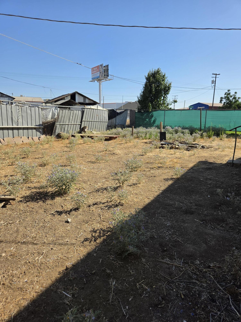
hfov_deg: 58.9
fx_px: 214
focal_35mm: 23
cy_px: 161
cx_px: 120
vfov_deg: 73.9
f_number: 1.8
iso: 80
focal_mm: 5.4
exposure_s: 1/3935
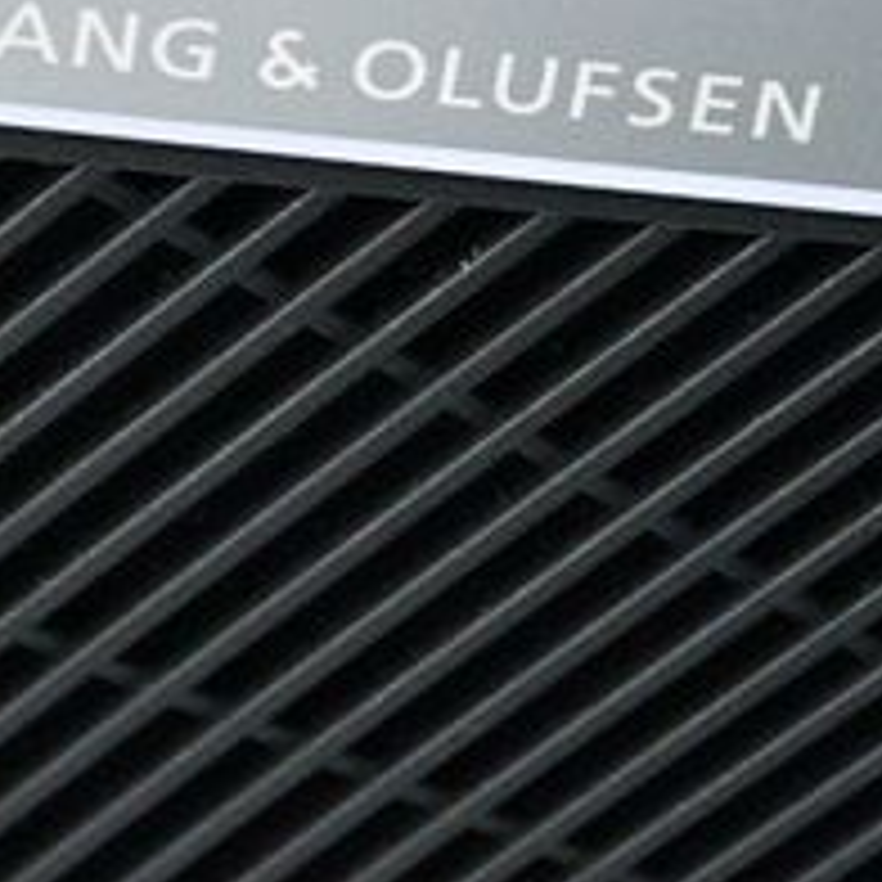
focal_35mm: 216
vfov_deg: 8.1
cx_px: 346
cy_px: 58
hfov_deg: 8.1
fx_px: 6227
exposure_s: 1/60
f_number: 5.6
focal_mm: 52
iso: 11400
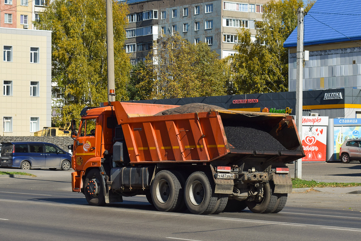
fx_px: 827
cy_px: 120
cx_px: 180
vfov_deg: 16.6
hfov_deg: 24.6
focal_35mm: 82
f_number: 7.1
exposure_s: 1/1250
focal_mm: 55
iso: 200
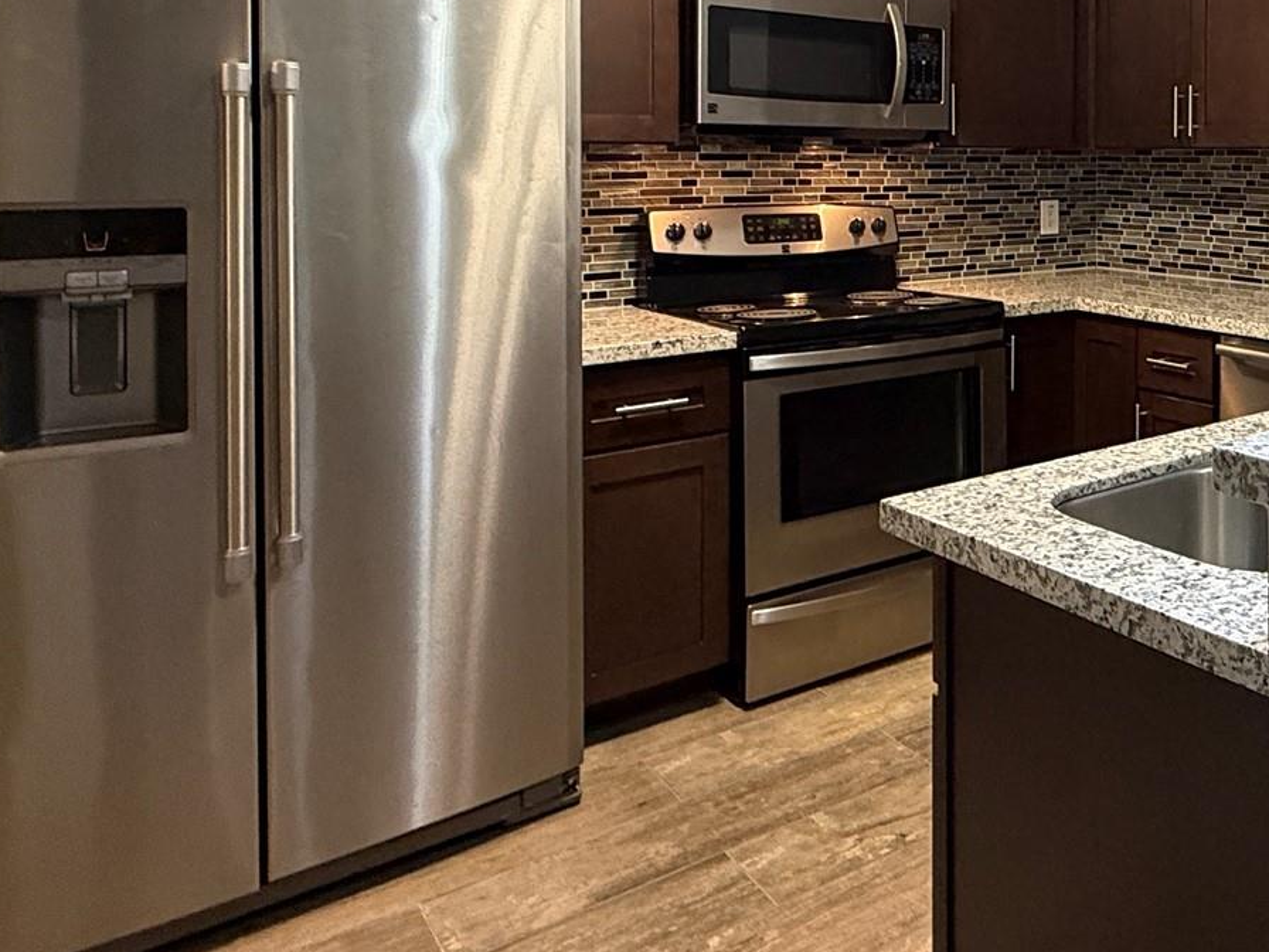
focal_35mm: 32
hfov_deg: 49.0
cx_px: 1201
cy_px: 181
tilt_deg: -1.2
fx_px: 1173
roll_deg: +0.6
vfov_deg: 42.1
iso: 400
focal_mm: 2.22
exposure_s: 1/60
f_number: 2.2
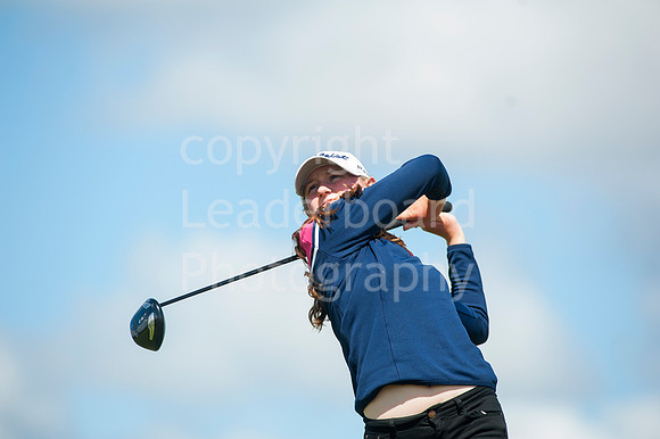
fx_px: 5497
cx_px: 330
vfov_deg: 4.6
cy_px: 220
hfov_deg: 6.9
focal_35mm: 300
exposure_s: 1/2500
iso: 320
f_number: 6.3
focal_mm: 300
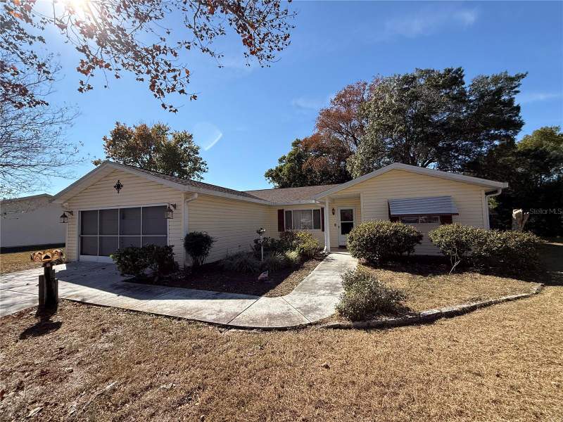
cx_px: 282
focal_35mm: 14
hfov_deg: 102.1
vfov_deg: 85.7
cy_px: 211
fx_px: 228
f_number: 2.2
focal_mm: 2.22
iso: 50
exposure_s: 1/1572
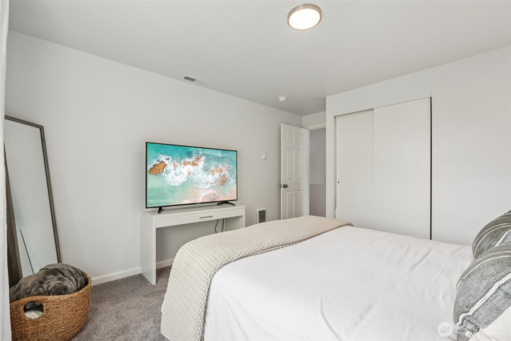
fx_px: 227
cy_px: 170
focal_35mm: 16
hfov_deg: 96.7
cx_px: 256
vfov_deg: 73.7
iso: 400
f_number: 8
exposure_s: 1/40
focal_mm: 16
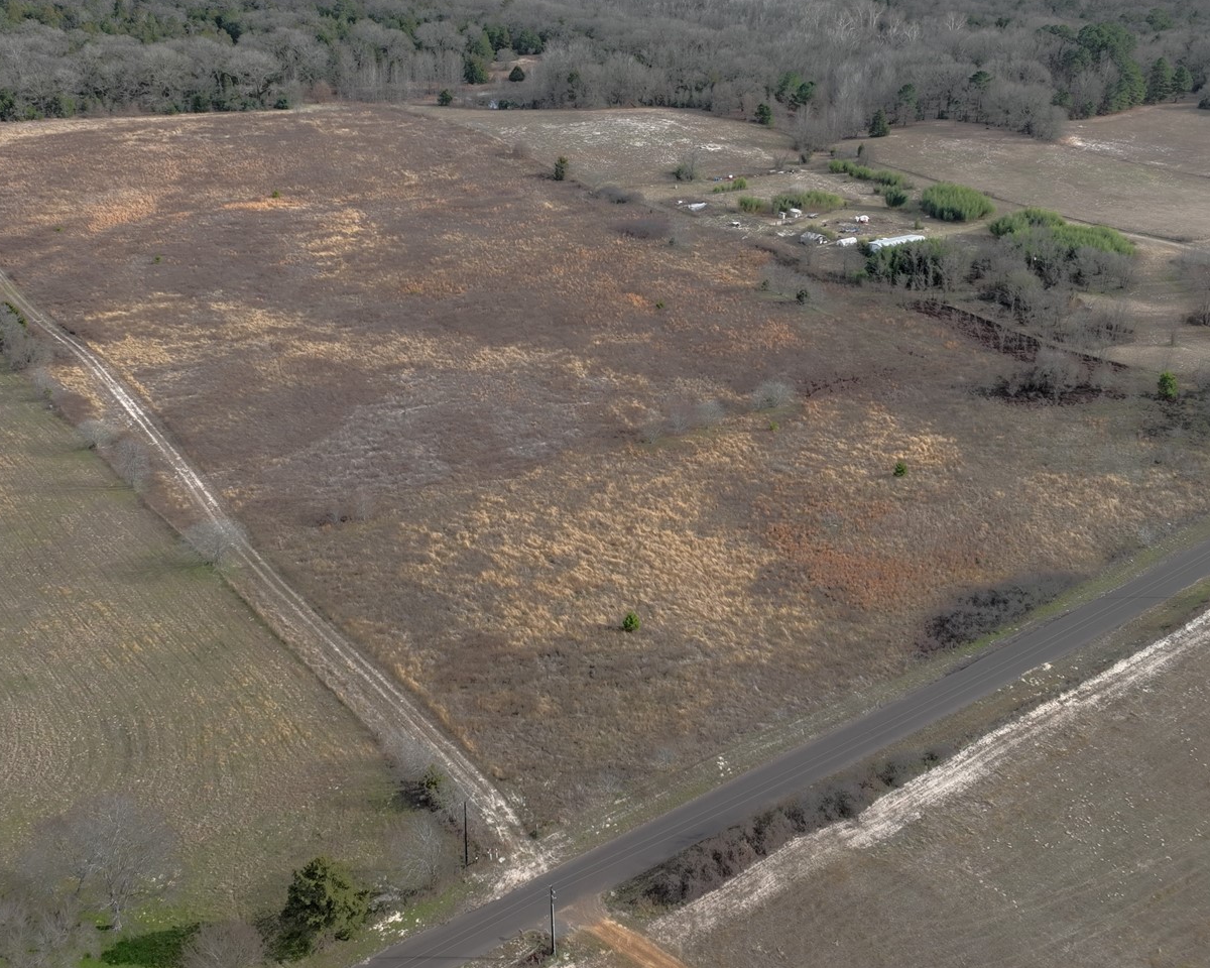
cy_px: 356
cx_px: 569
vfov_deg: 37.1
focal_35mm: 40
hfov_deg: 45.8
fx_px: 1432
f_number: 5.6
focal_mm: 12.29
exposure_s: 1/250
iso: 108
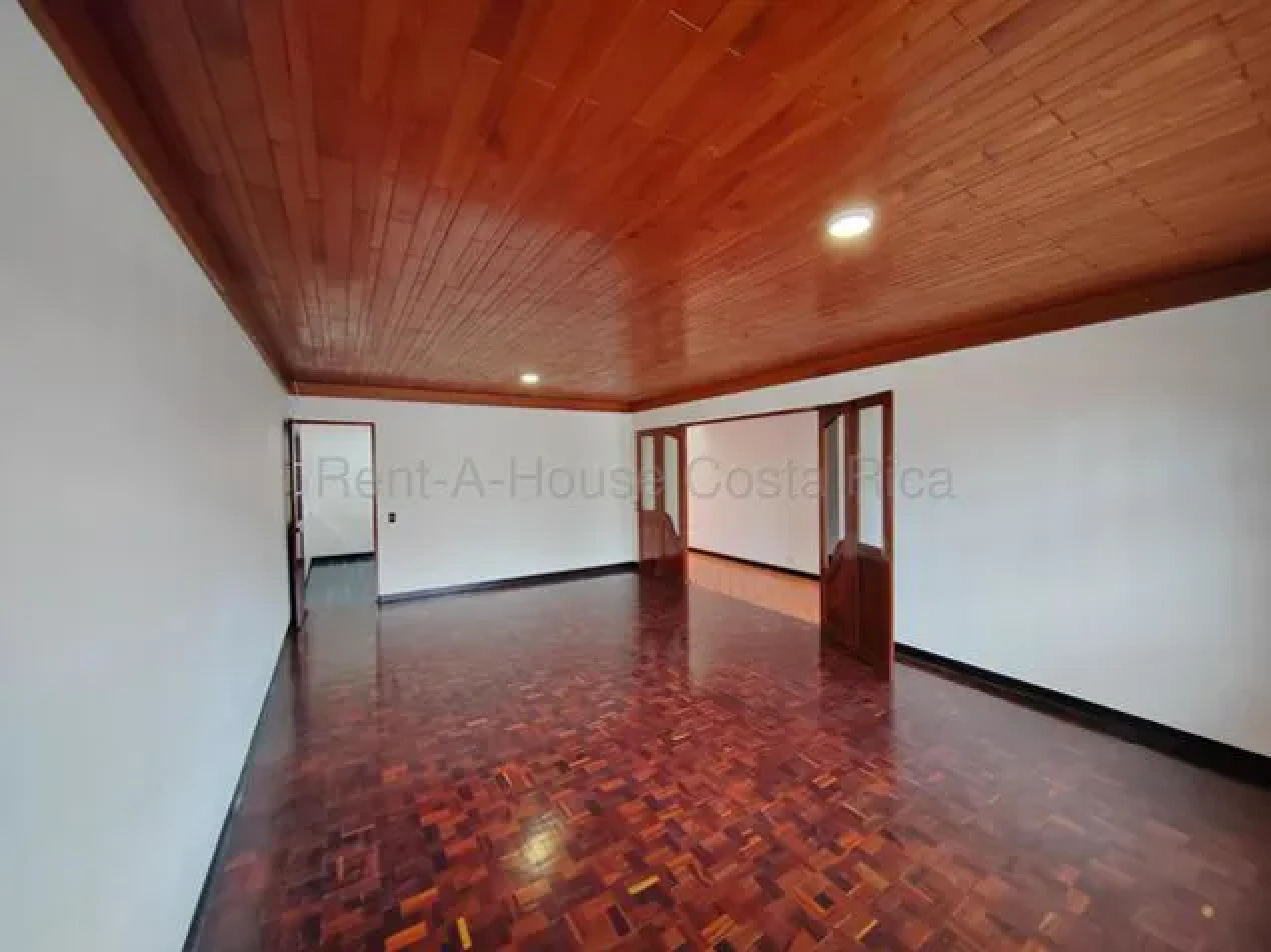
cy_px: 476
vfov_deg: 89.9
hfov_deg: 106.2
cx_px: 636
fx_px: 477
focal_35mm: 13
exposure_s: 1/33
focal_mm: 2.16
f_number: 2.2
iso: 400
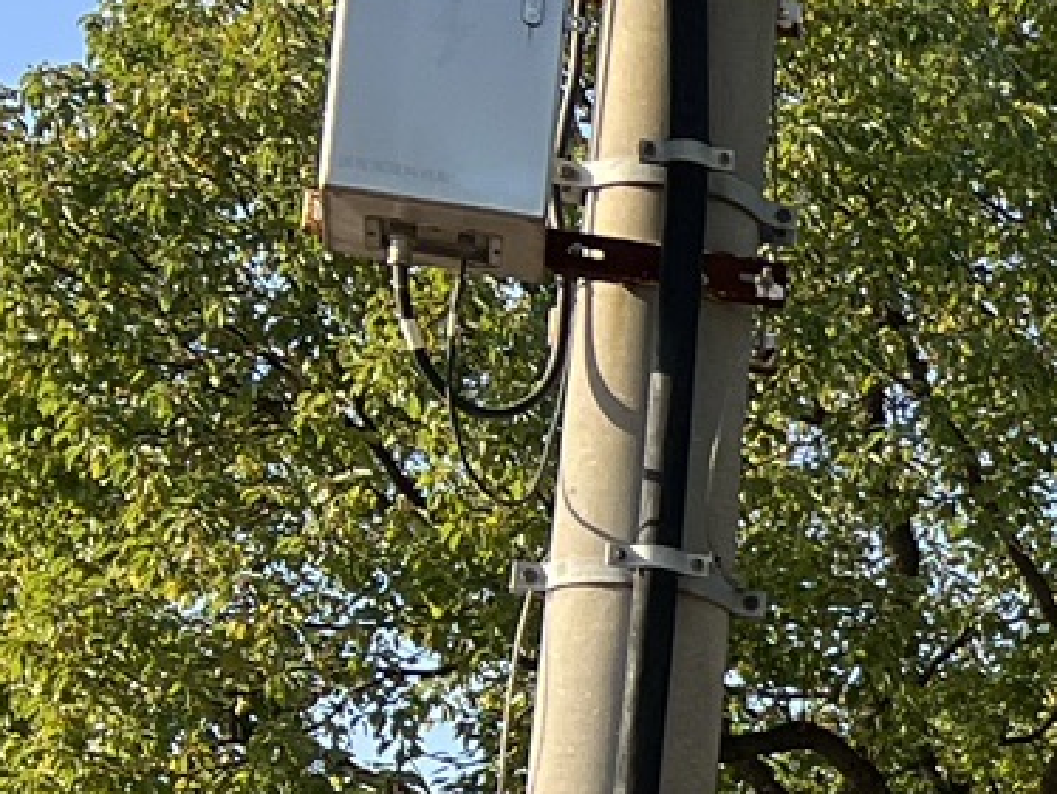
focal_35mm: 139
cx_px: 2609
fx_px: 4247
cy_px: 1003
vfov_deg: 10.5
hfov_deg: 11.5
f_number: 1.5
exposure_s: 1/1009
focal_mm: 5.7
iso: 50
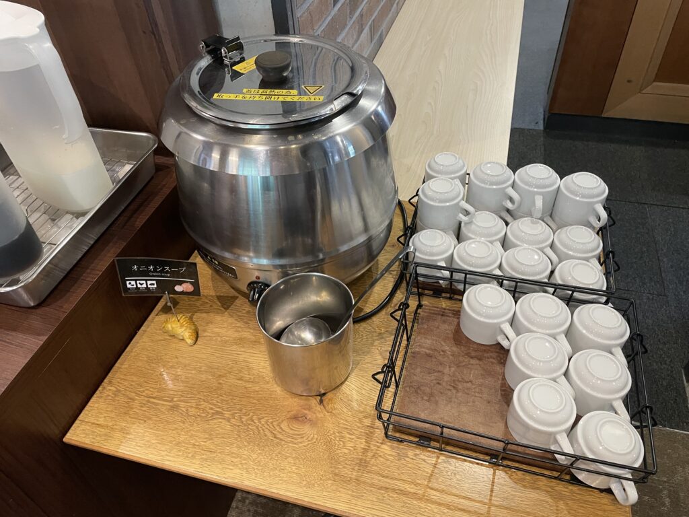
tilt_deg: -46.1
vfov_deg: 53.1
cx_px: 344
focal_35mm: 26
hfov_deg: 67.3
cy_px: 258
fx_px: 518
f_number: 1.6
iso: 200
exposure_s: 1/50
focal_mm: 4.2
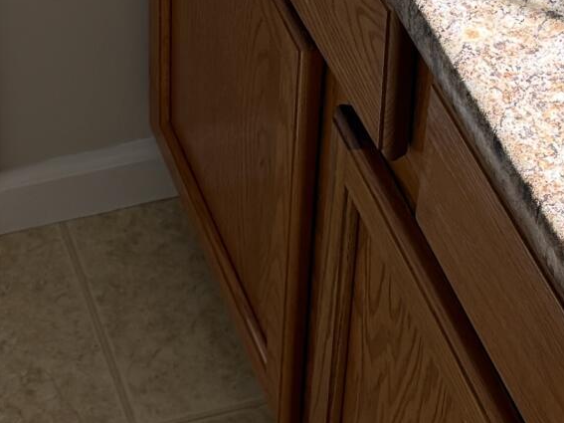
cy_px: -64
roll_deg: +0.7
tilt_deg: -39.4
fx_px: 2069
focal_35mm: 127
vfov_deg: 11.5
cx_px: 120
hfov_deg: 15.4
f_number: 1.78
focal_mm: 6.76
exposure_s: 1/383
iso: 100
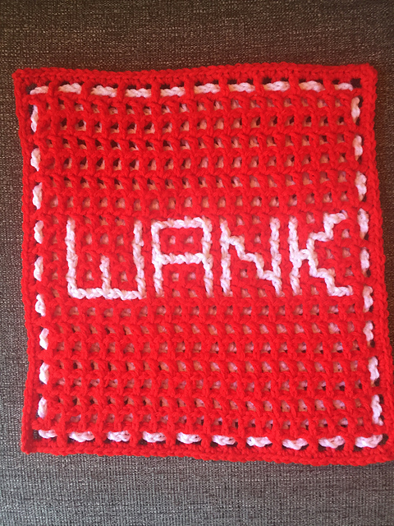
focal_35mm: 29
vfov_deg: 61.7
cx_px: 197
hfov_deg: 48.2
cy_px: 263
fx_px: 440
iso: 125
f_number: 2.2
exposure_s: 1/30
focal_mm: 4.15
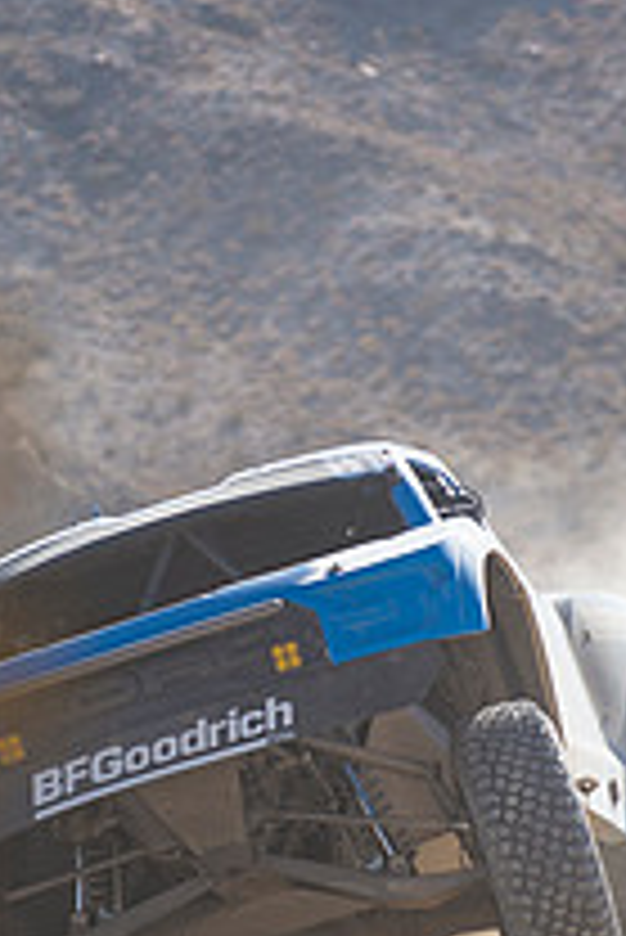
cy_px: 598
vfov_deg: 3.9
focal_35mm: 530
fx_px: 13800
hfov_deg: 2.6
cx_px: 180
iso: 250
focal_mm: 190
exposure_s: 1/3200
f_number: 4
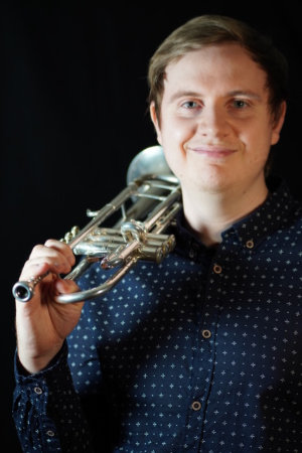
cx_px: 151
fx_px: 1604
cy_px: 226
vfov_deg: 16.1
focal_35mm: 128
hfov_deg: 10.8
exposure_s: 1/160
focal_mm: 85
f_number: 1.8
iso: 500
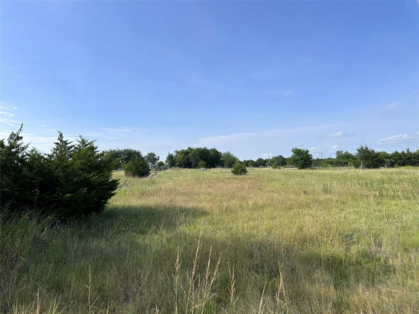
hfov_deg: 71.6
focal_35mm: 24
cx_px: 210
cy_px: 157
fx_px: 291
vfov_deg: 56.8
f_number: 1.78
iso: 80
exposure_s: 1/5000
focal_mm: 6.86
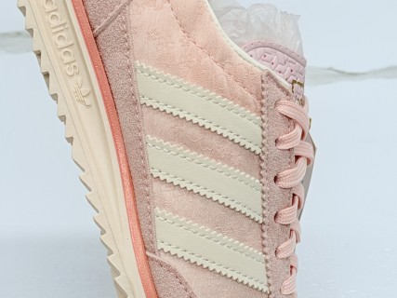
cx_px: 198
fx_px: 550
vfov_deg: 30.3
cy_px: 149
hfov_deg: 39.7
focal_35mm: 48
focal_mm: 6.76
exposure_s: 1/519
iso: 64
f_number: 1.78
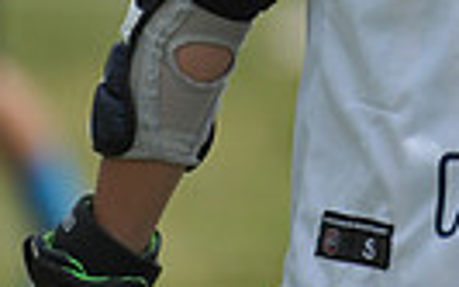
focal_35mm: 1779
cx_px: 538
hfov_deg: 1.2
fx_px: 22245
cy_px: -242
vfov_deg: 0.7
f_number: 4
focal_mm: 400
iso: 640
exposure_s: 1/4000
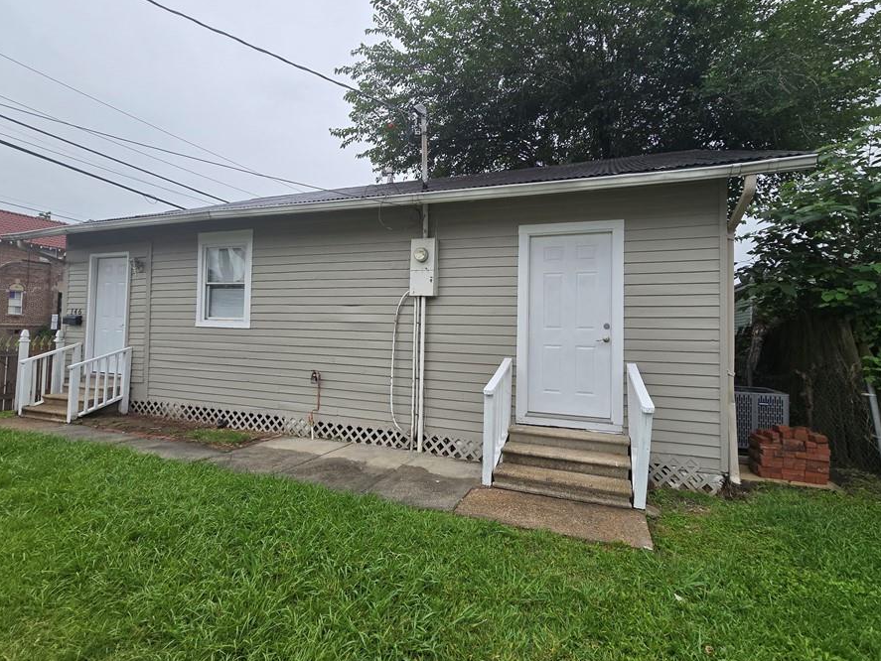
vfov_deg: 81.7
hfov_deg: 98.1
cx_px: 456
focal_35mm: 15
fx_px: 382
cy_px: 315
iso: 50
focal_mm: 2.2
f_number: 2.2
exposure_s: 1/508
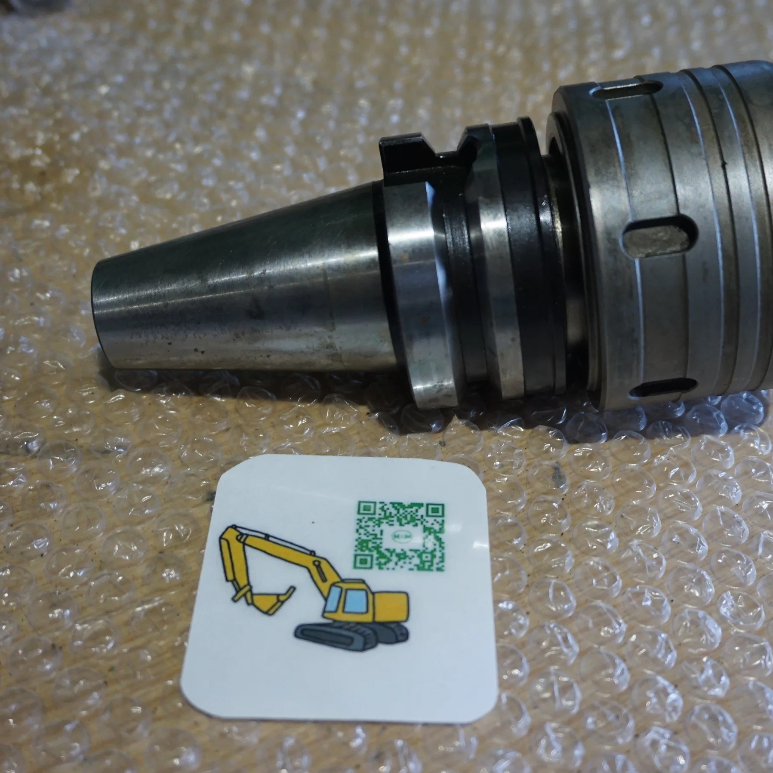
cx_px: 482
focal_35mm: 45
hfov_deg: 37.6
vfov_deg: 37.8
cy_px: 392
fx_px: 1128
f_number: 4
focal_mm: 23
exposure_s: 1/60
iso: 800
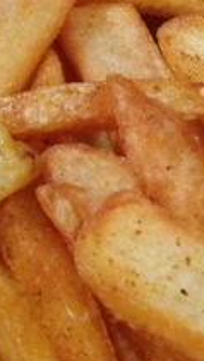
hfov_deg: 11.0
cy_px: -27
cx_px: 202
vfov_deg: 18.9
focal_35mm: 109
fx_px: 1046
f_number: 2.4
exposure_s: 1/20
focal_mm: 4.12
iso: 320
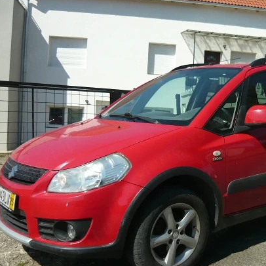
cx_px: 193
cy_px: 144
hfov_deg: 36.1
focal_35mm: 46
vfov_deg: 36.8
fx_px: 400
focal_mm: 5.5
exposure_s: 1/250
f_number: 8
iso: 100
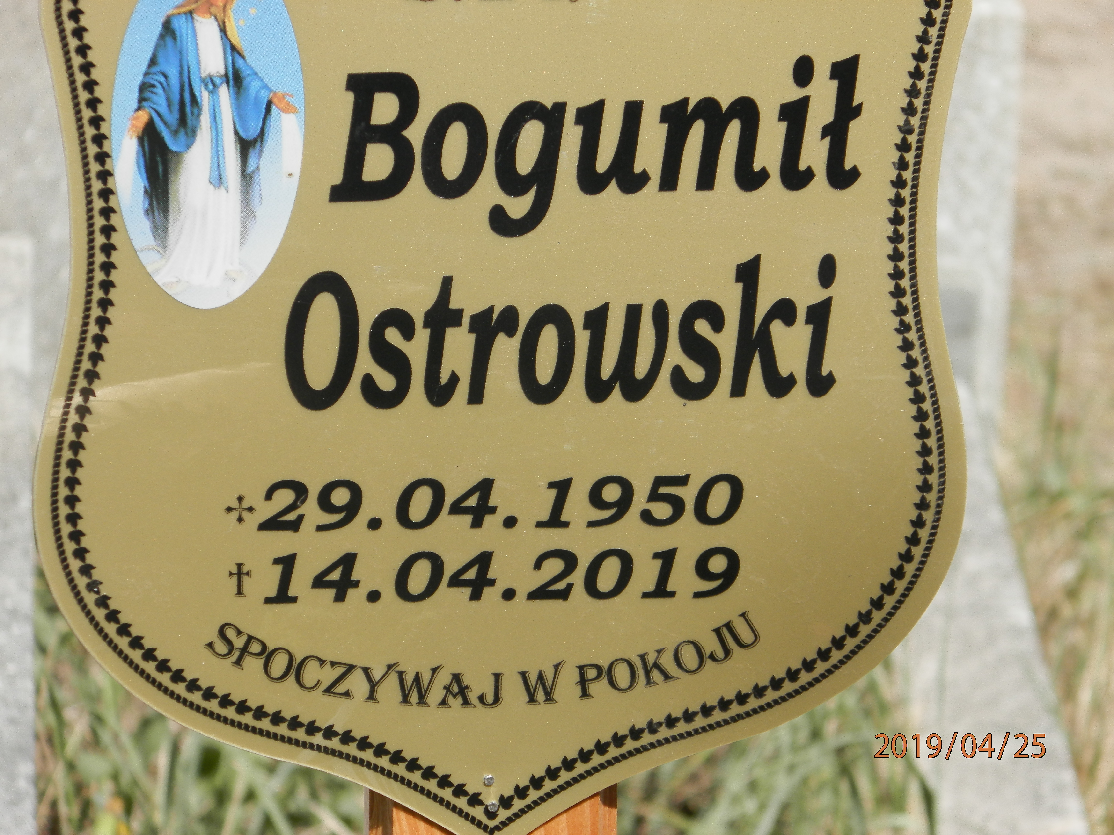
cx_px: 557
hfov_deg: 7.0
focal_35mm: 281
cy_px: 418
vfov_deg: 5.3
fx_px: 9043
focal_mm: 50.2
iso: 80
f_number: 5.6
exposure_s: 1/250
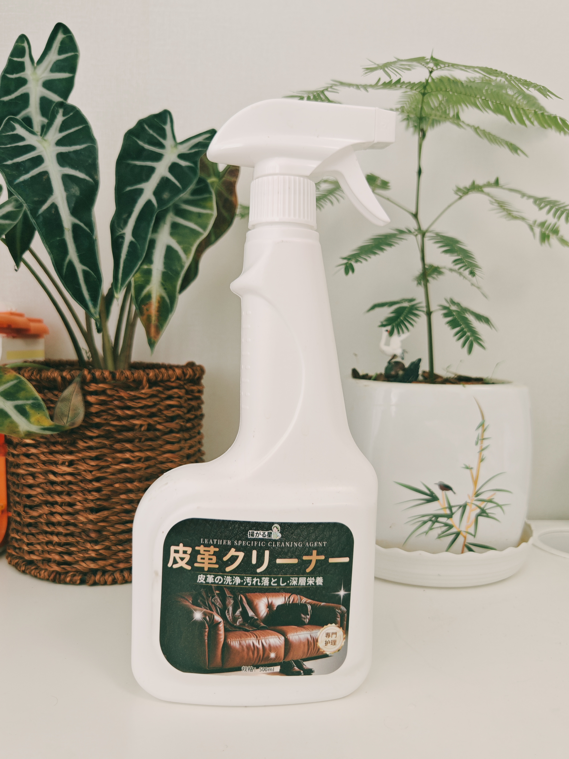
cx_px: 284
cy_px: 380
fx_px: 592
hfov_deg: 51.4
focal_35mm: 27
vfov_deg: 65.3
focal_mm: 6.67
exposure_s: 1/100
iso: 200
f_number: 1.9
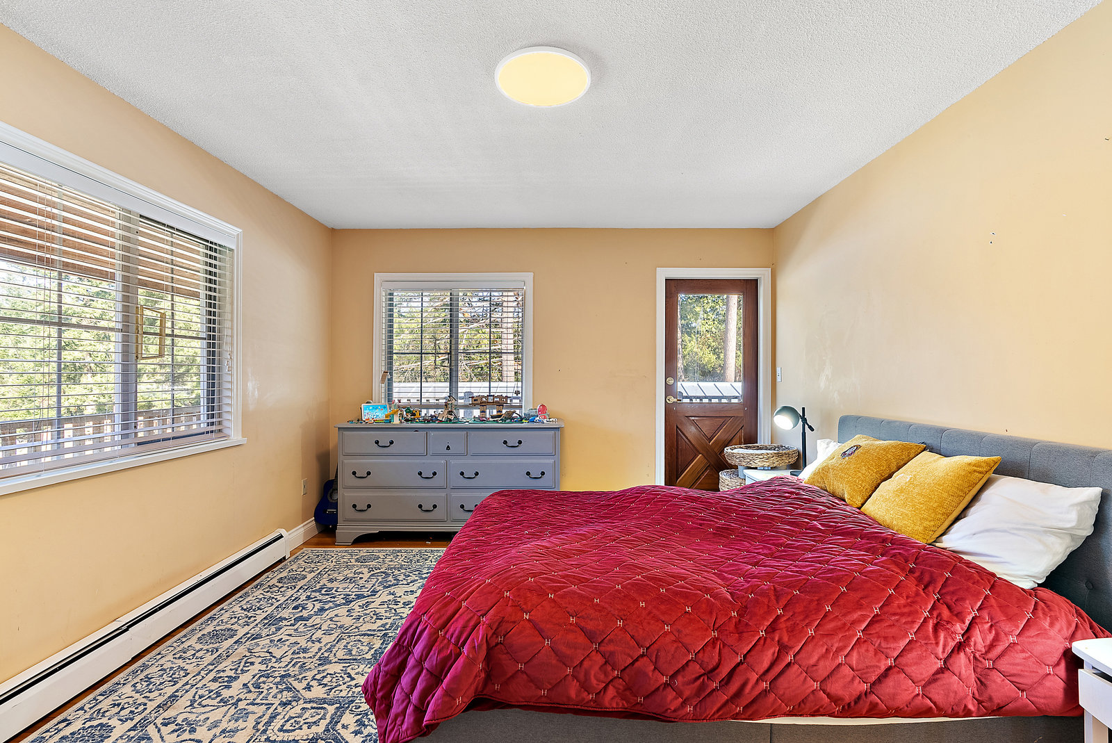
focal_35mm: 16
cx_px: 556
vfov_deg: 73.8
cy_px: 372
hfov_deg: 96.7
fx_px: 495
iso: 400
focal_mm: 16
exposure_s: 1/4
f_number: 7.1
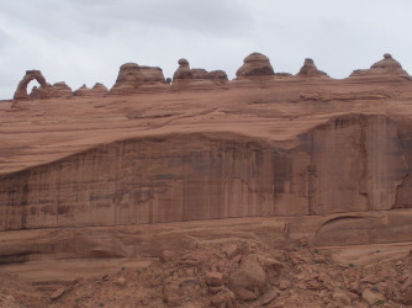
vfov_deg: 21.3
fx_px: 821
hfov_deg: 28.2
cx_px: 229
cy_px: 163
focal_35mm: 69
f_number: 3.5
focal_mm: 6.3
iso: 64
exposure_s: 1/916
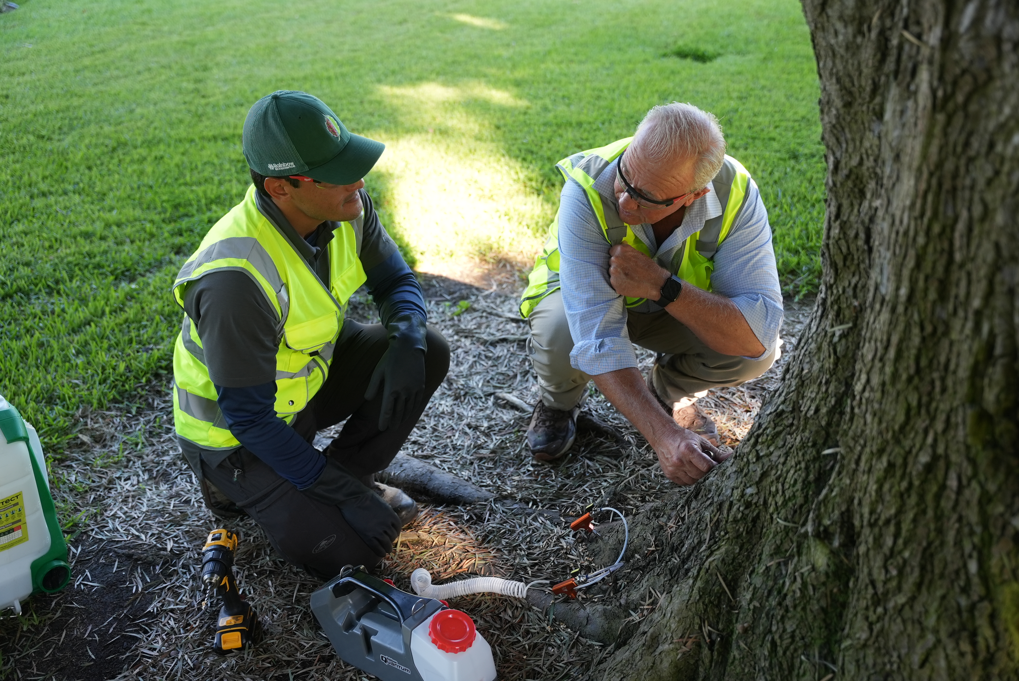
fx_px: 974
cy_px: 340
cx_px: 510
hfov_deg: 55.2
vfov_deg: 38.5
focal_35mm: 34
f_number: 2.8
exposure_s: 1/500
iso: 500
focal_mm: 34.4
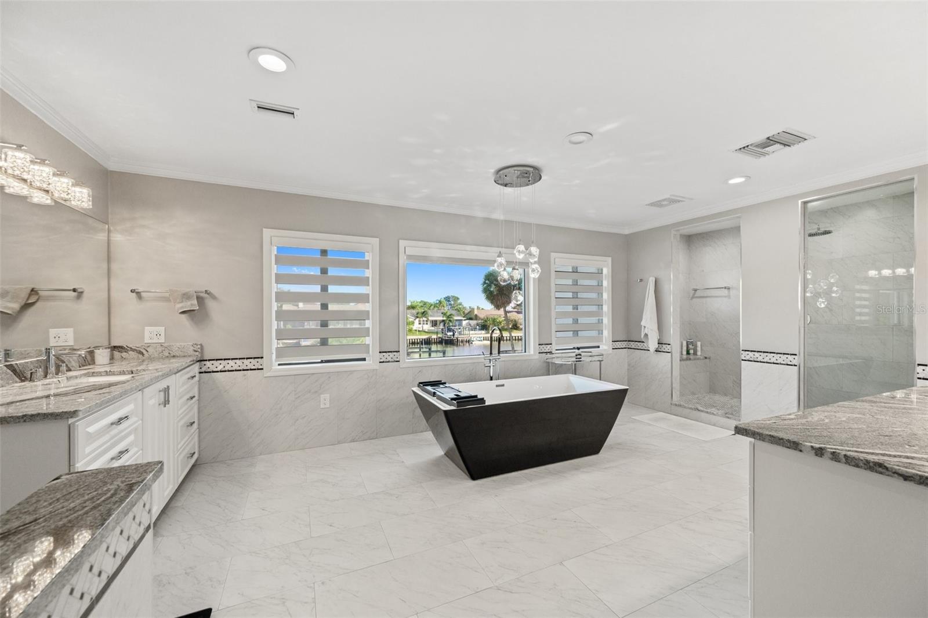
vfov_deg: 81.2
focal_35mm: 14
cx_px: 464
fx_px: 361
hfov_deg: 104.3
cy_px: 309
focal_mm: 14
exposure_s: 1/15
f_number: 7.1
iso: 160
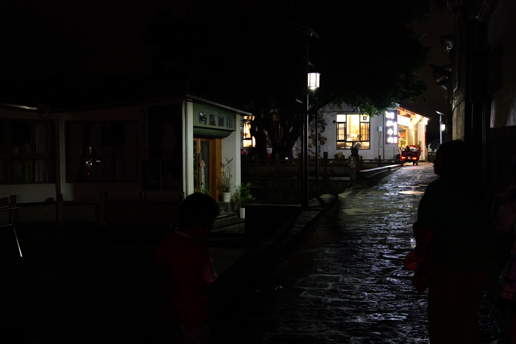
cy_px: 172
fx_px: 473
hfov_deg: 57.2
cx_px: 258
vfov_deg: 40.0
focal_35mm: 33
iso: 5000
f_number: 2.8
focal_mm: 33
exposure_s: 1/60
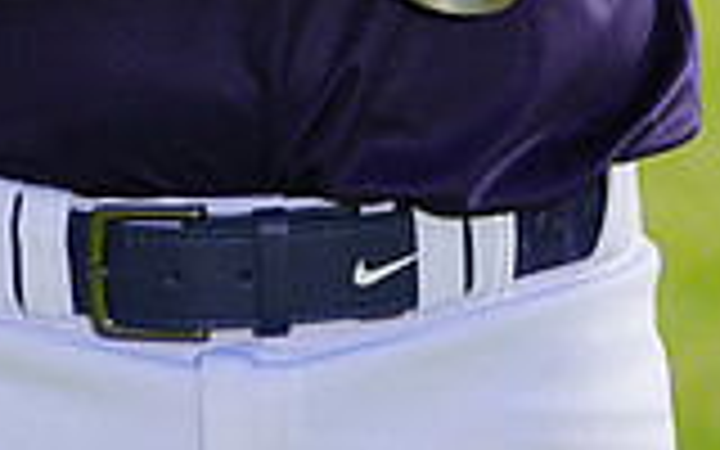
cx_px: 295
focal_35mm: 826
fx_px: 16208
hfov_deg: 2.5
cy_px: -824
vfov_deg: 1.6
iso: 100
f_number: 8
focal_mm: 224
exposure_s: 1/250
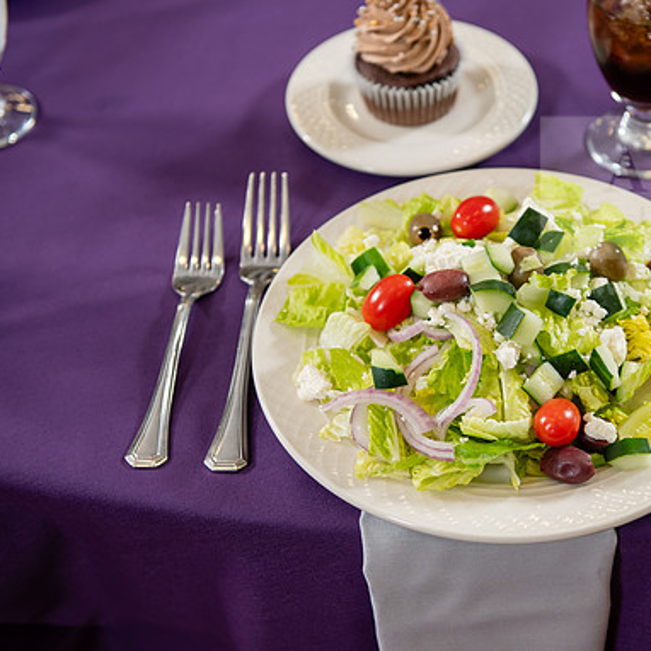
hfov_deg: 24.1
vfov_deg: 24.3
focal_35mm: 71
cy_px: 323
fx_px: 1511
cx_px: 489
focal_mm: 55
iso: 320
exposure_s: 1/160
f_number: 3.5
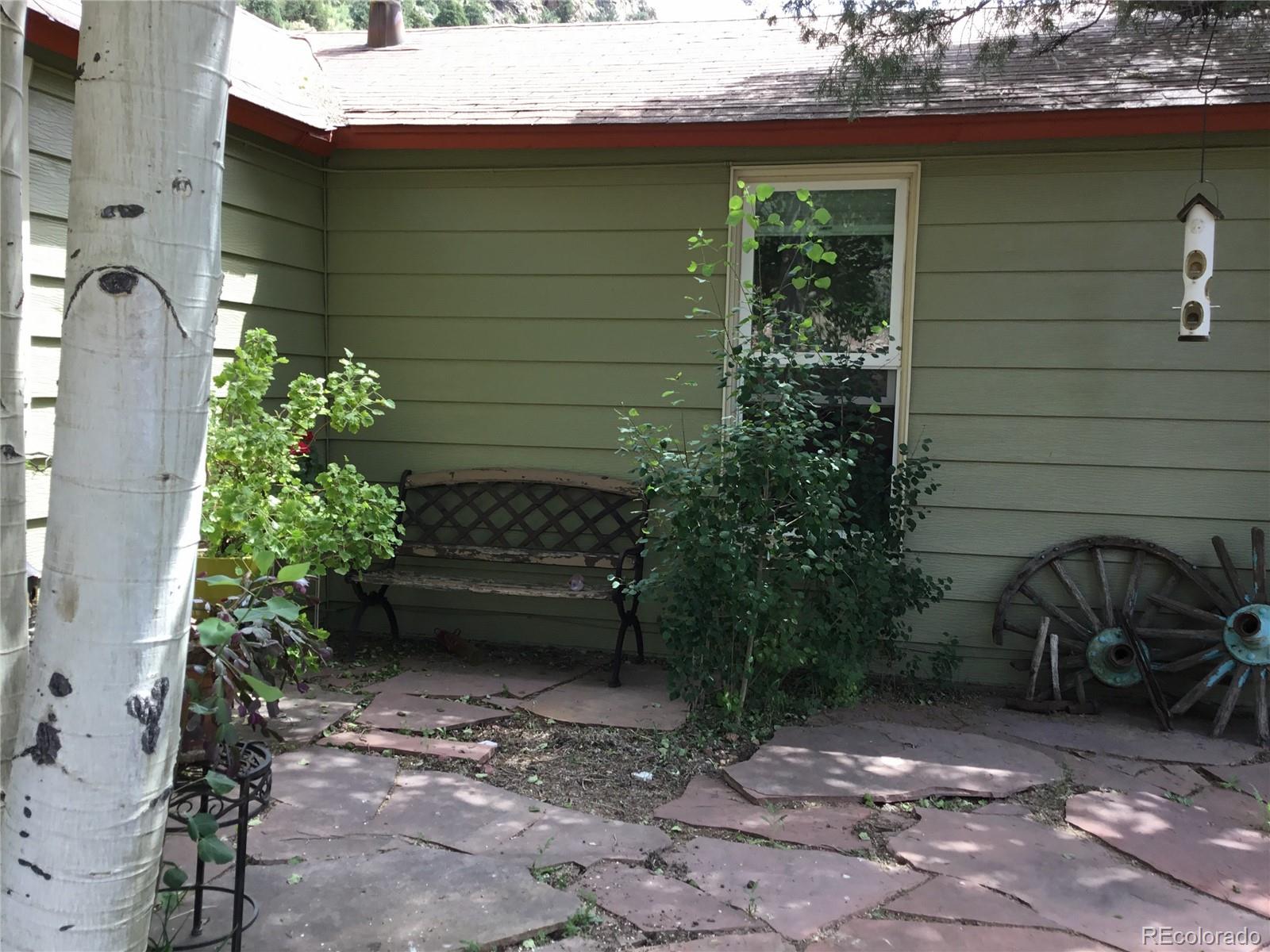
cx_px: 635
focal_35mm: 31
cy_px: 476
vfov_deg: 45.4
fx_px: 1137
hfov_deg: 58.4
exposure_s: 1/164
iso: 25
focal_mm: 3.3
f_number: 2.4
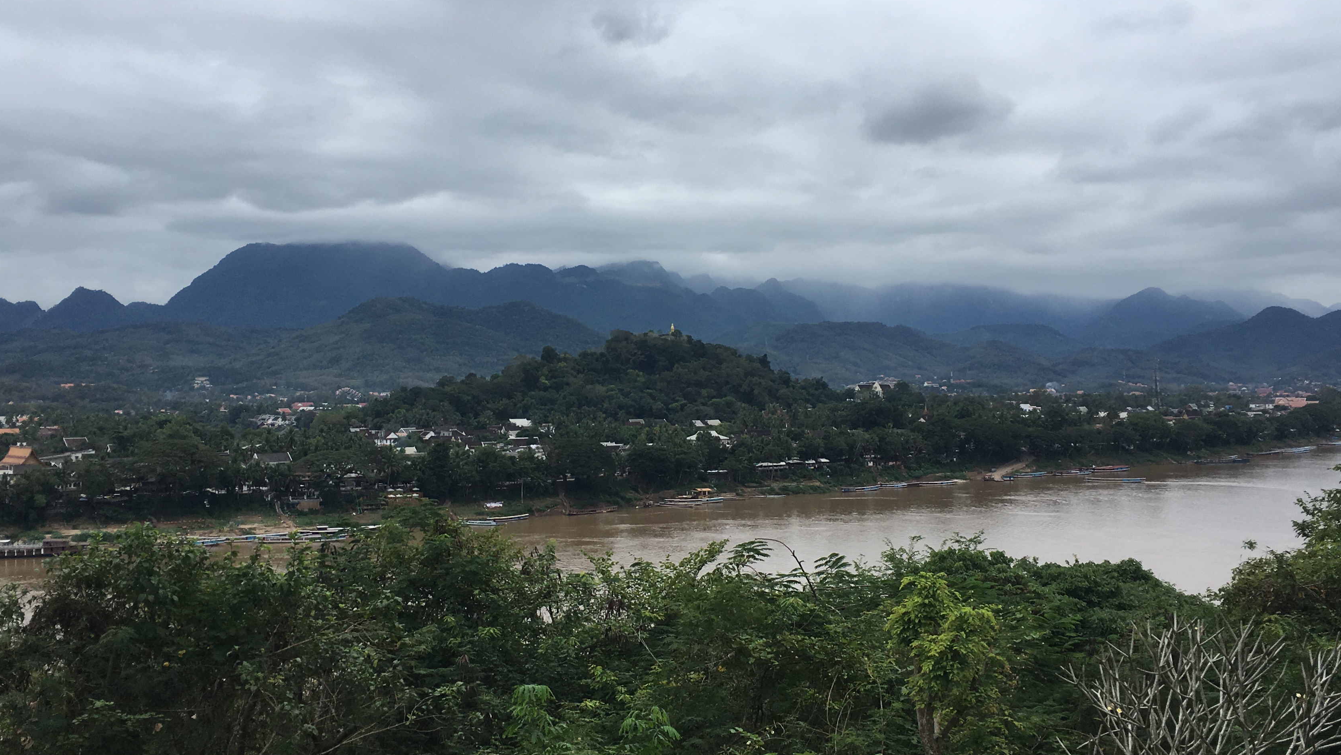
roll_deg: +1.4
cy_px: 376
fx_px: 1351
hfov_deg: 52.8
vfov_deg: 31.2
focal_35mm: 38
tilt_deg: +2.9
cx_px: 632
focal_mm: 4.15
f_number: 2.2
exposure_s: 1/513
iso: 25
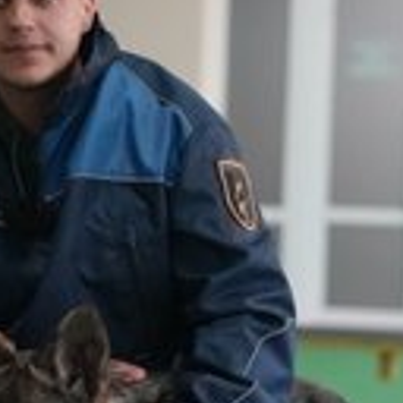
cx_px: 135
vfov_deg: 10.3
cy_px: 235
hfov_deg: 10.3
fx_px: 2239
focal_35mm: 170
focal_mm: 64
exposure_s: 1/125
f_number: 2.8
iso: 12800
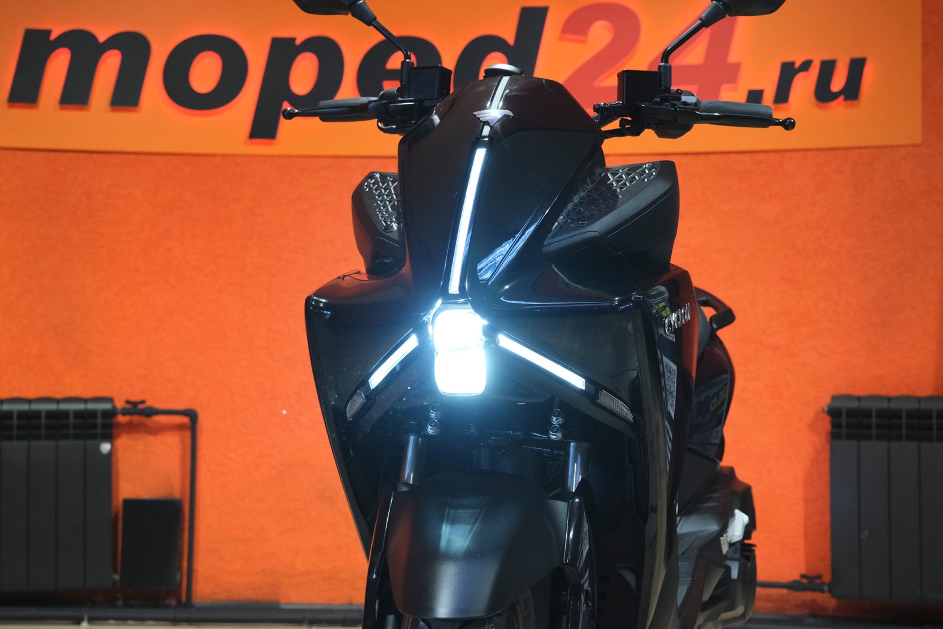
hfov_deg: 36.9
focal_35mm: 54
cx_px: 472
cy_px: 314
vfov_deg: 25.1
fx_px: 1415
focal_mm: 35.8
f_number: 4
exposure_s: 1/160
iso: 2500
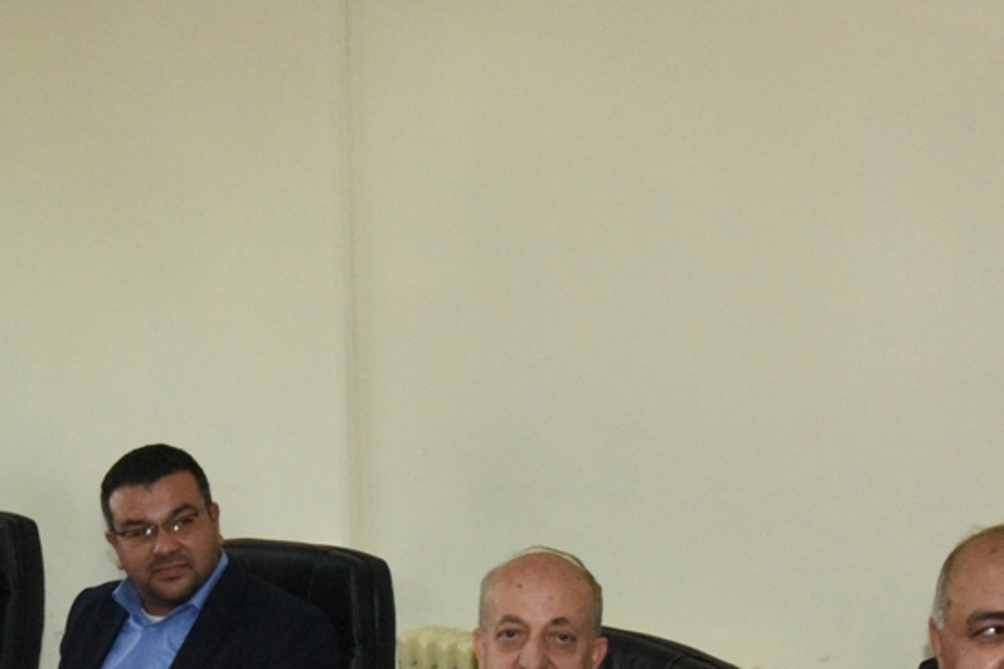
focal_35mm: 75
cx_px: 274
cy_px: 563
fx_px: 2092
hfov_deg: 26.7
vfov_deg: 18.0
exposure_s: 1/250
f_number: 13
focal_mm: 40
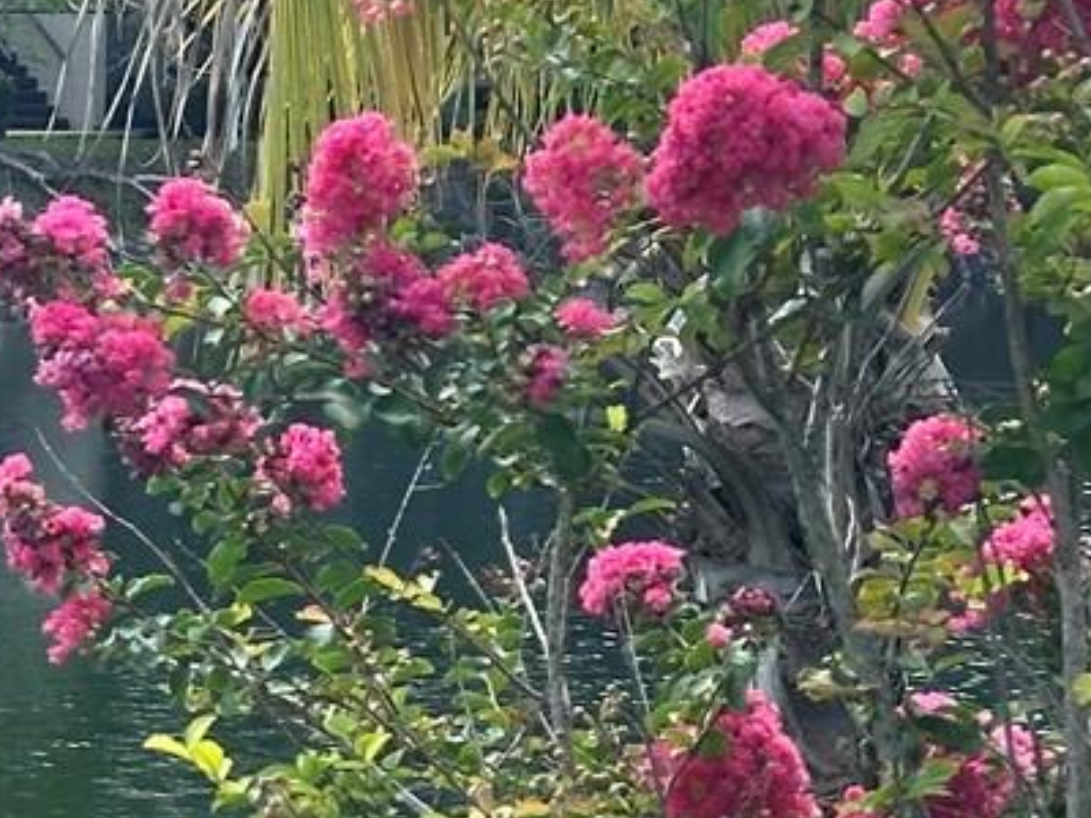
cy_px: 275
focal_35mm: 192
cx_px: -1088
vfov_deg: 7.7
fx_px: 6051
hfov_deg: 9.6
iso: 64
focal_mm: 6.86
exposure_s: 1/1272
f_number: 1.78
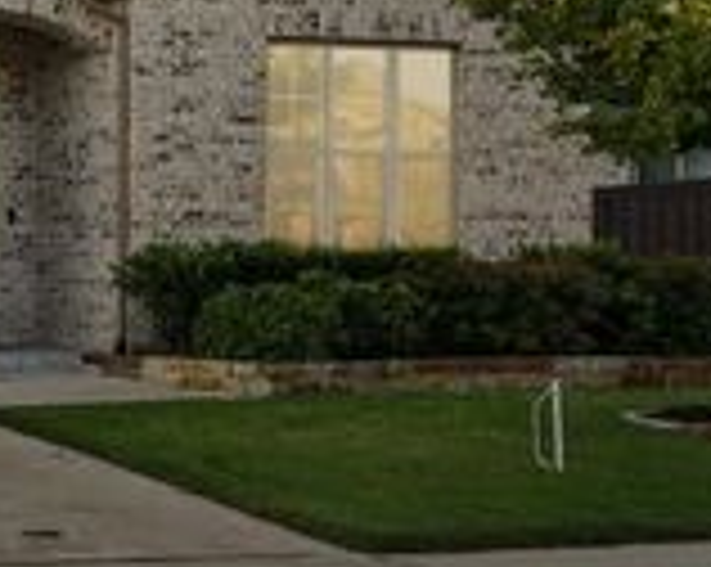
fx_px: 1871
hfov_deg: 19.3
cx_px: -292
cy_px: 142
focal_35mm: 89
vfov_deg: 17.1
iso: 400
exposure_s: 1/200
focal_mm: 30
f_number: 8
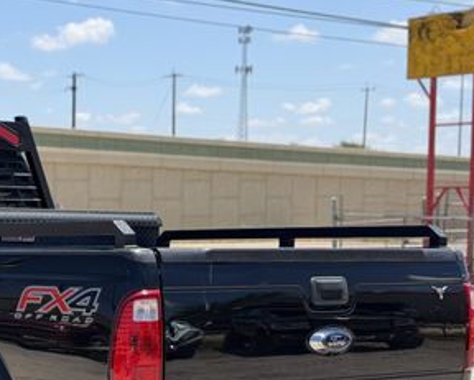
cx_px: -5
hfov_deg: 18.0
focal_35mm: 104
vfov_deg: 14.7
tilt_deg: -6.7
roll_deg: +0.5
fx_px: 1460
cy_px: 337
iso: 64
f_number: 1.78
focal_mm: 6.76
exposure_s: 1/3534
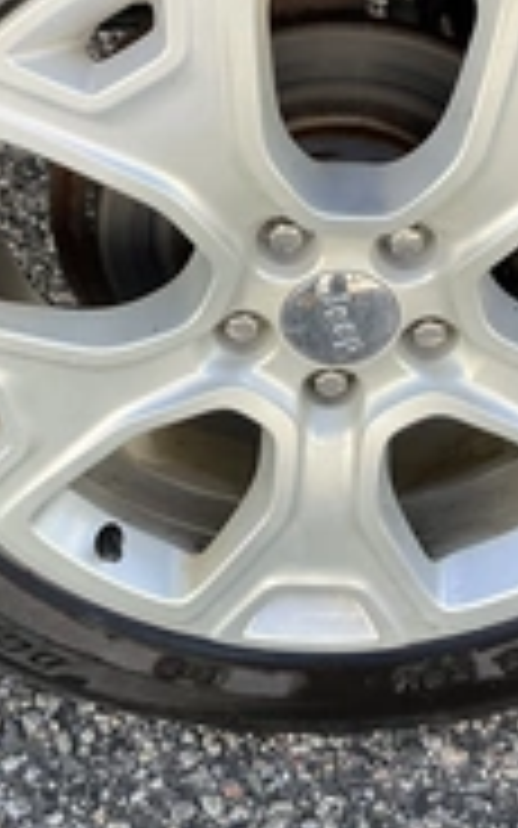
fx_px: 1513
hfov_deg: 19.4
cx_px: 275
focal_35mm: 67
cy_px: 202
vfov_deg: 30.1
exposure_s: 1/299
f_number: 1.8
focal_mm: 3
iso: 25
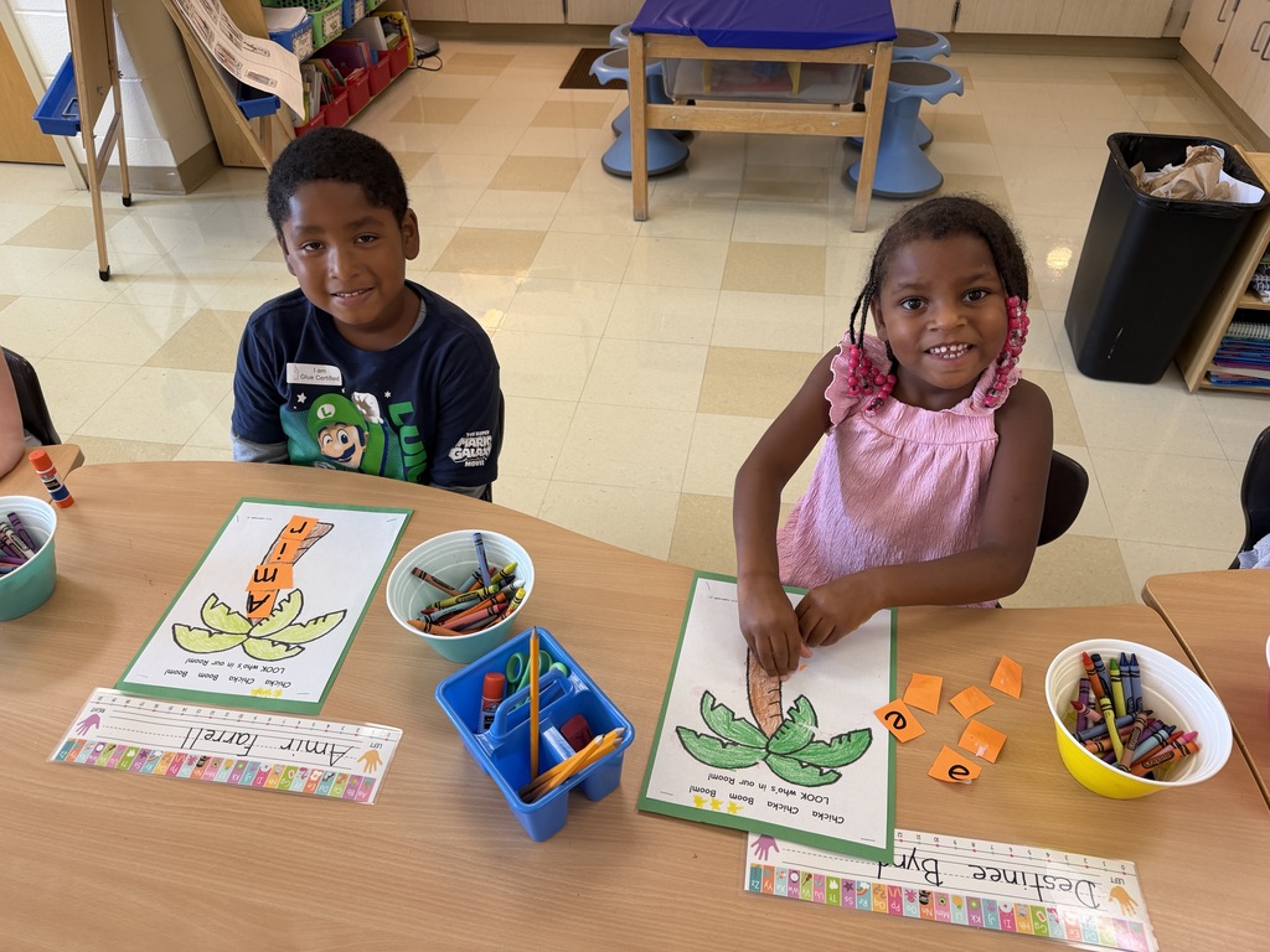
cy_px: 476
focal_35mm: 24
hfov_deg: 71.6
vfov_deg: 56.8
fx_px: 881
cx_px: 635
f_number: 1.78
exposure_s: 1/120
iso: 200
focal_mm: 6.76
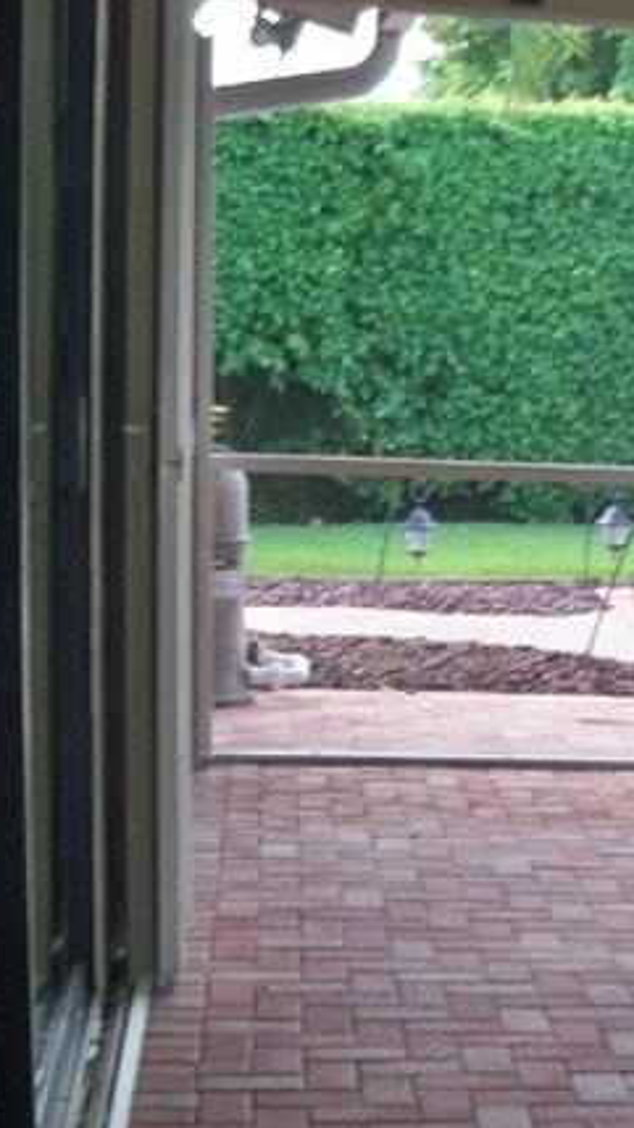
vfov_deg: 23.3
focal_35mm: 91
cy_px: 776
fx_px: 2722
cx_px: 931
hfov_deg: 12.7
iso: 100
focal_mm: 6.2
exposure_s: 1/30
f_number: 3.5
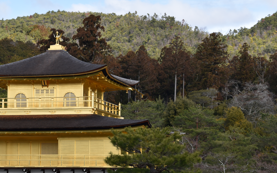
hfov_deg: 16.3
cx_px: 58
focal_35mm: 127
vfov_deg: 10.3
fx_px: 959
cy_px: 125
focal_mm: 52
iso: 125
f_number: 8
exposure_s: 1/250
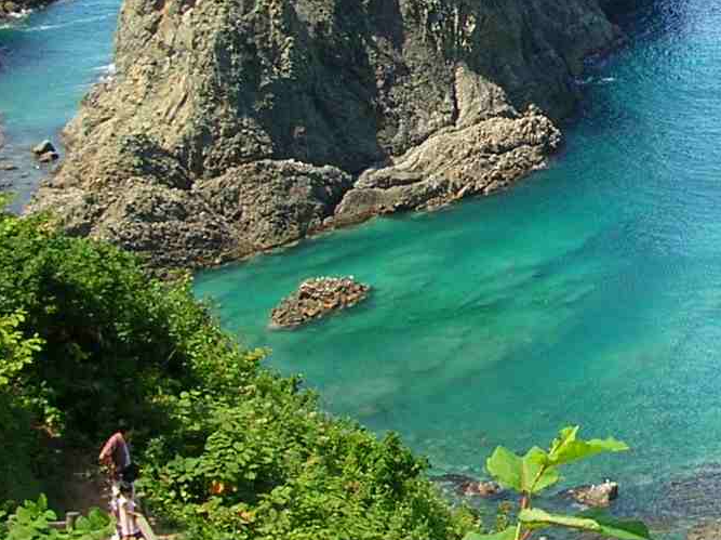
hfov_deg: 15.5
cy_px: 144
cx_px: 973
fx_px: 2497
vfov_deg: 12.3
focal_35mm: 120
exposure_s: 1/467
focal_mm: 5.8
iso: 50
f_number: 2.8
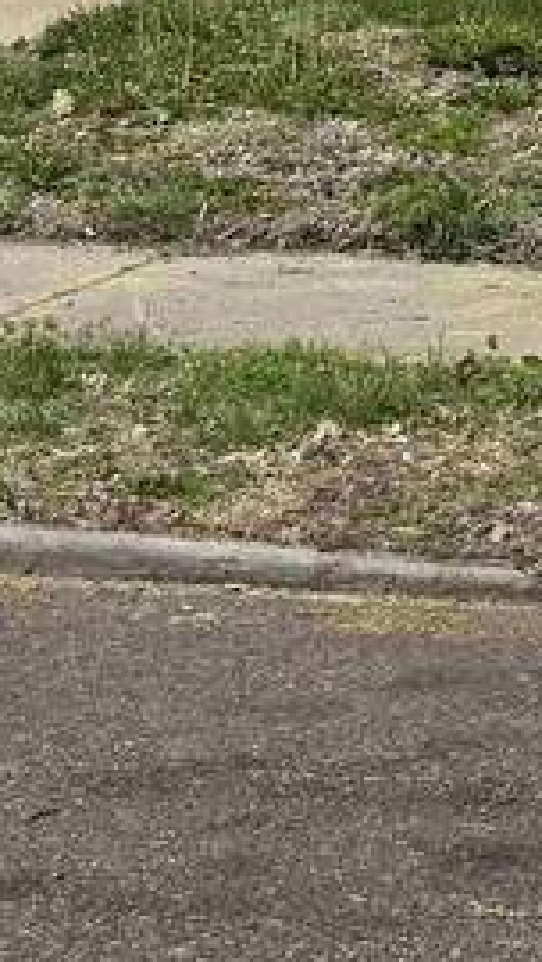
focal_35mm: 124
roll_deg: -2.0
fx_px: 3166
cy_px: 7
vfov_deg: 16.9
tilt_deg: -2.2
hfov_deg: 8.4
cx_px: 1537
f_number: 1.78
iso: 80
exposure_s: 1/6410
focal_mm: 6.76
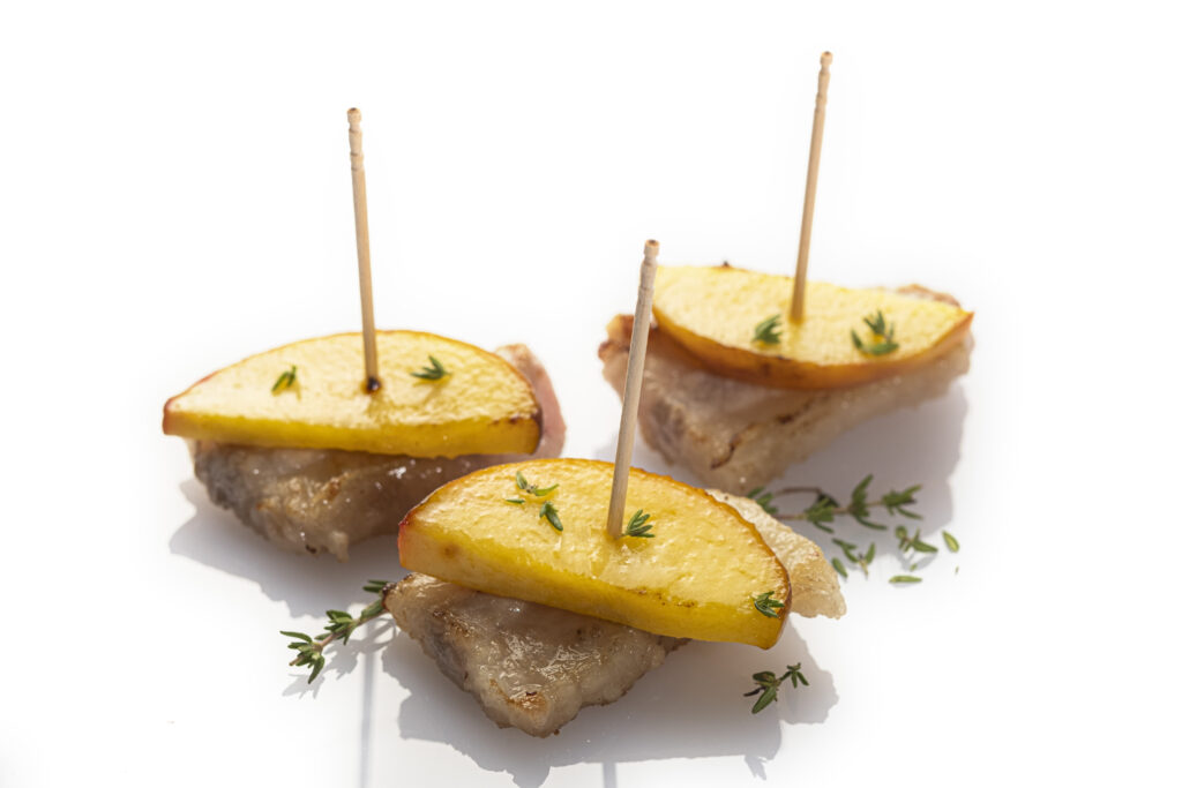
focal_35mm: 90
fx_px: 2955
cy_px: 394
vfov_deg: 15.2
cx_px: 591
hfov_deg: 22.6
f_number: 5.6
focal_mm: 60
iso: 200
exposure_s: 1/500
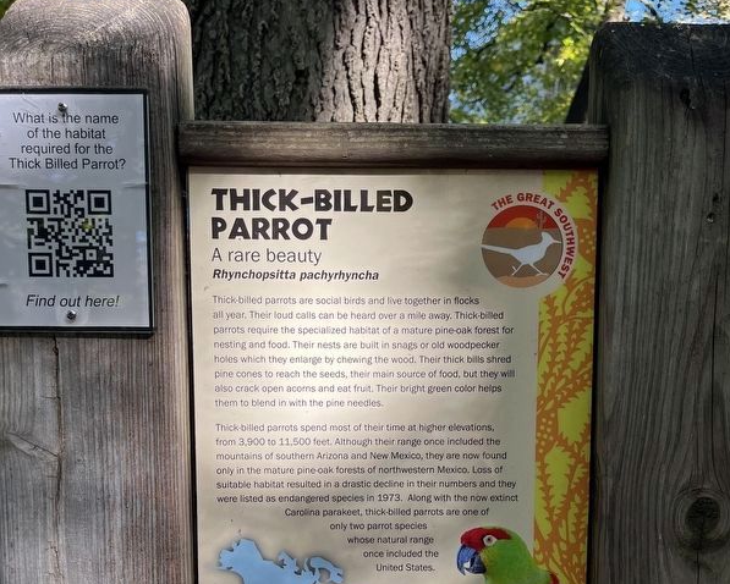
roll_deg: -1.9
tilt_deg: -6.3
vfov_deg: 42.3
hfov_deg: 52.8
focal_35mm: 34
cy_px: 422
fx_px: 735
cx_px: 366
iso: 50
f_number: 1.6
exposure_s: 1/499
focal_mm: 5.1
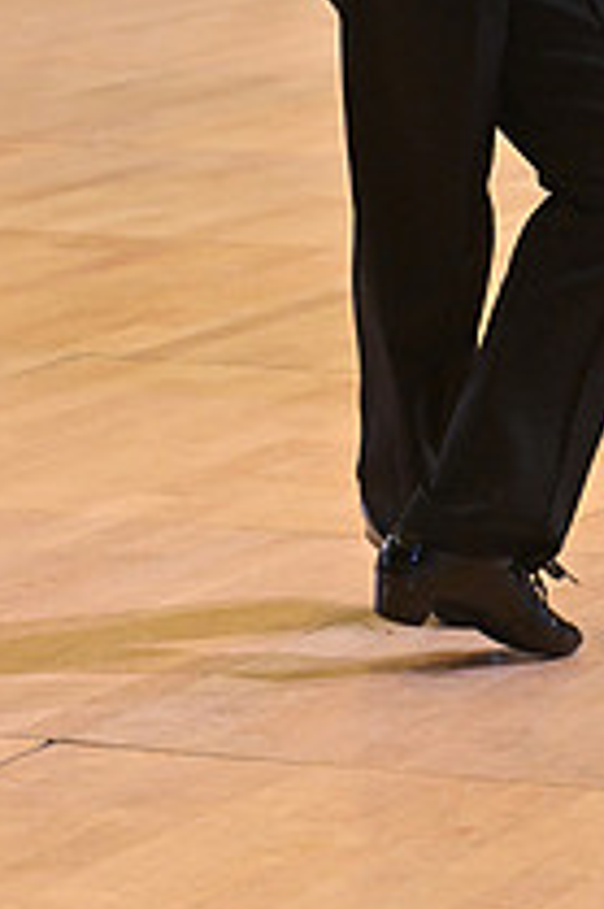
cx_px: 584
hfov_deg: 5.7
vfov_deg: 8.5
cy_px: -213
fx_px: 6024
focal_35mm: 239
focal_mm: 86
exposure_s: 1/400
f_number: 6.3
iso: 4000
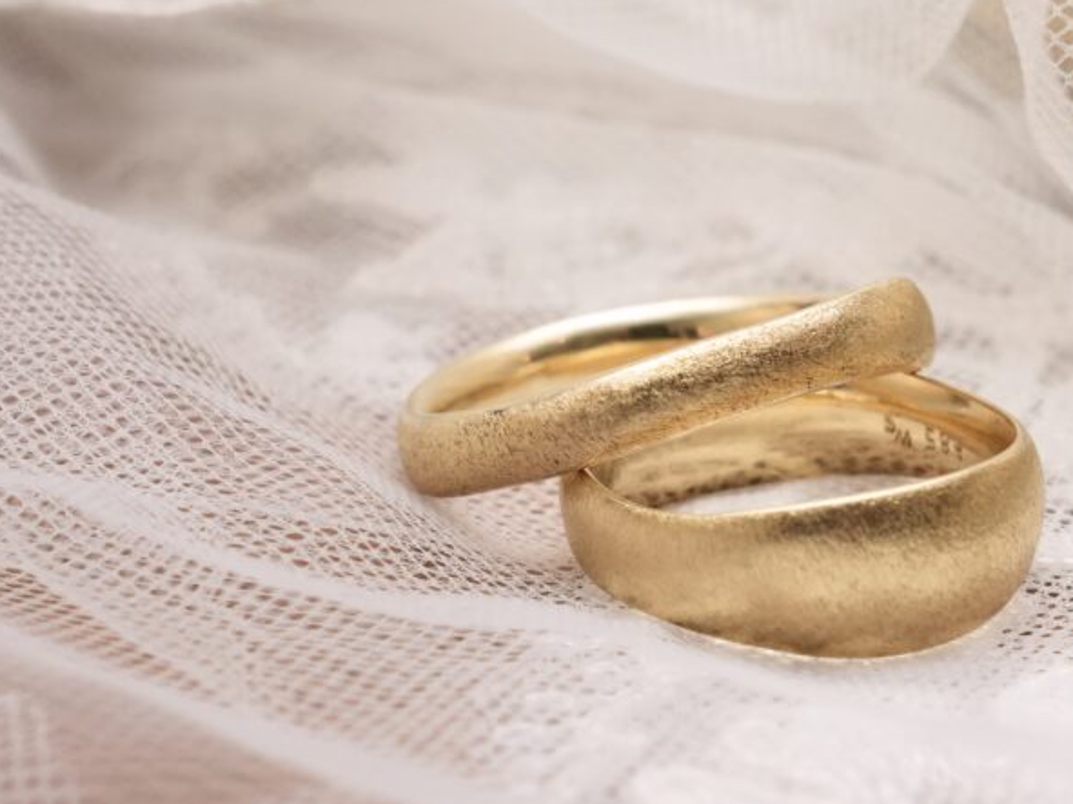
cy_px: 435
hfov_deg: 16.2
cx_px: 861
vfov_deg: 12.3
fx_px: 3742
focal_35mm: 121
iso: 1000
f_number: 11
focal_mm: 48.3
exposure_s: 1/125
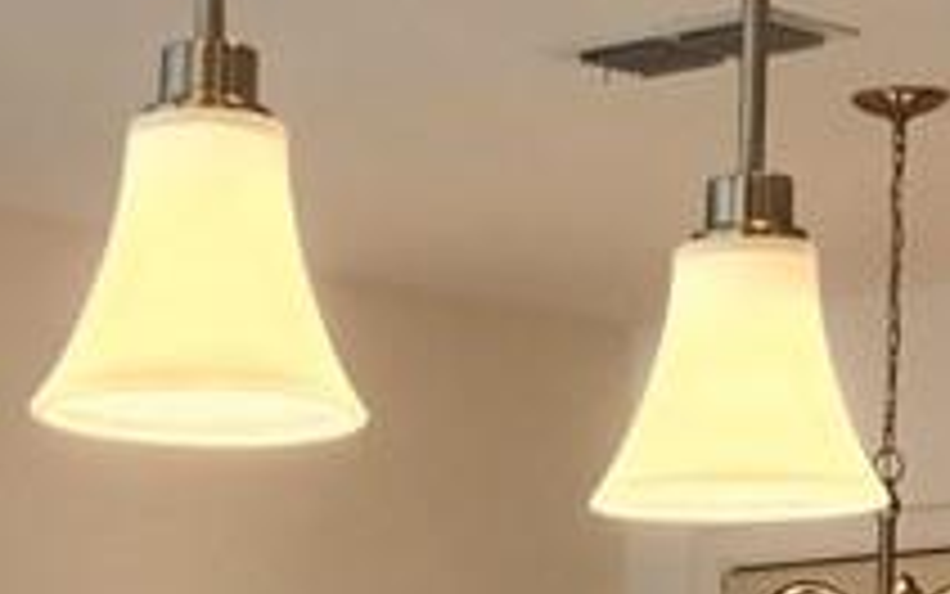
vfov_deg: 6.5
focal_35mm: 185
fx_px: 4791
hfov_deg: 11.3
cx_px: 140
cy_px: 1688
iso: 40
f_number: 1.8
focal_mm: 5.4
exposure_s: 1/120
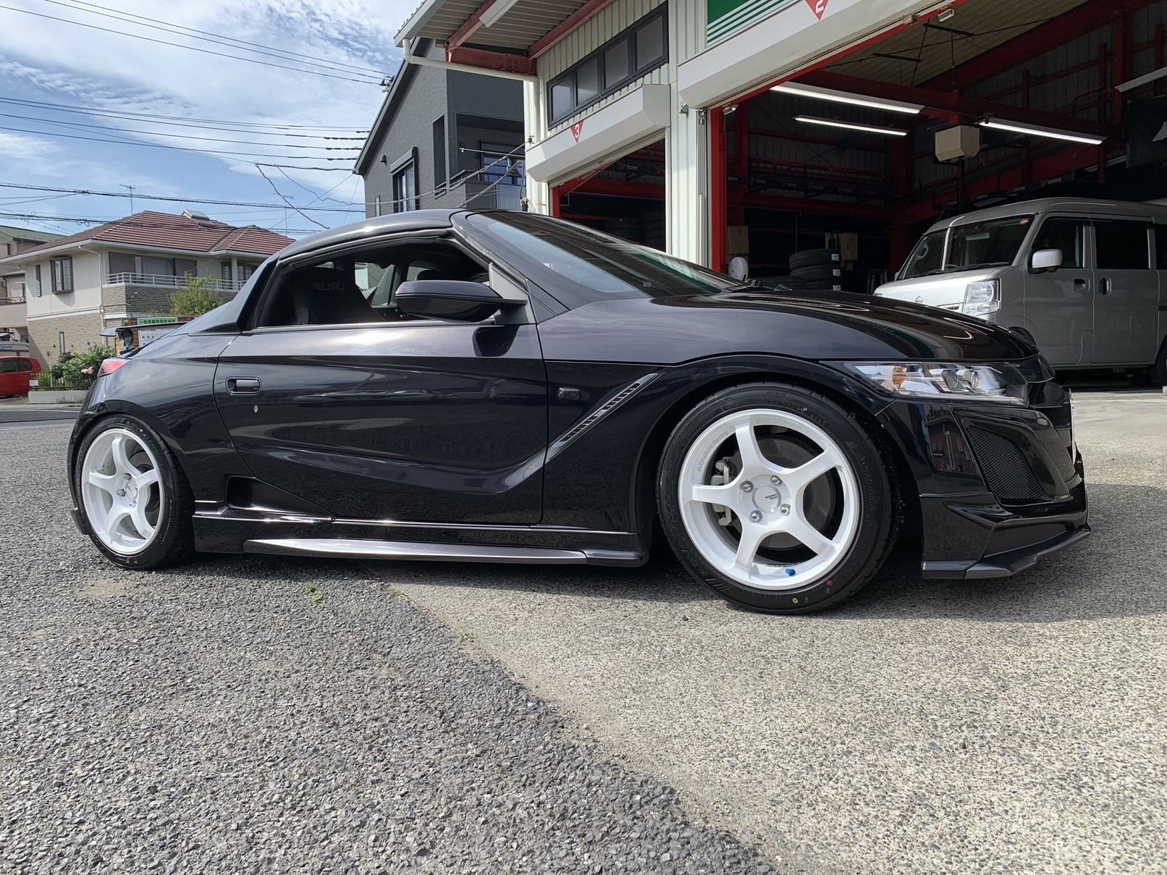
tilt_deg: -2.7
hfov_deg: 67.3
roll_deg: +1.3
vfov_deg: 53.1
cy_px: 438
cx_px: 584
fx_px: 877
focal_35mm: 26
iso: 25
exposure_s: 1/1163
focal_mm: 4.25
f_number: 1.8
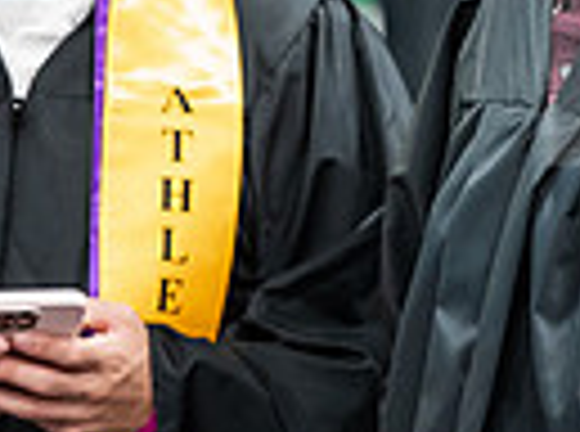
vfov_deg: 3.1
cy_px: 252
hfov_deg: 4.2
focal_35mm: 471
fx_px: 7870
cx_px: 477
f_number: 2.8
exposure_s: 1/200
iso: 4000
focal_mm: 140
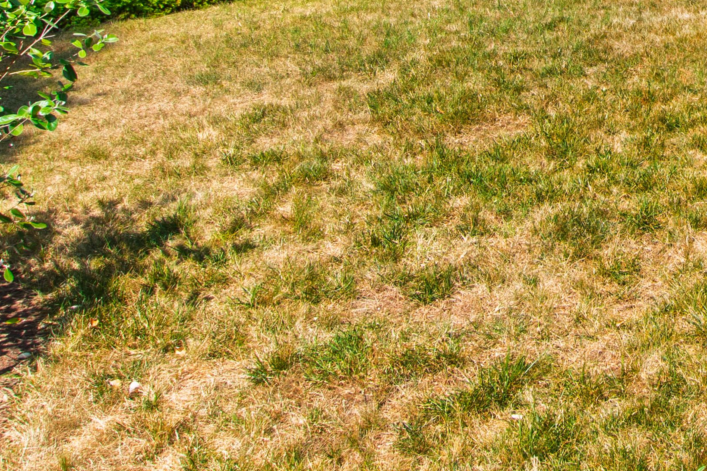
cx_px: 713
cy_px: -127
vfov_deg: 23.6
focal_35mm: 51
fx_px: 1002
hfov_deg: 35.1
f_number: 8
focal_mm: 10
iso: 100
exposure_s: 1/125
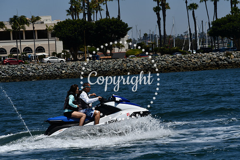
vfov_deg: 7.9
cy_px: 80
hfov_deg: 11.8
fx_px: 1160
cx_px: 120
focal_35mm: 174
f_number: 9
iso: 100
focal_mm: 116
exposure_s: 1/640
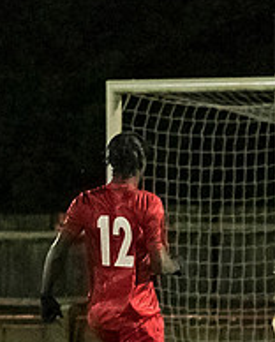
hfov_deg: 2.3
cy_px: 376
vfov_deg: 2.8
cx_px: 275
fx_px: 6988
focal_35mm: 689
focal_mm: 113
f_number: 2.8
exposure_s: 1/1000
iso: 6400
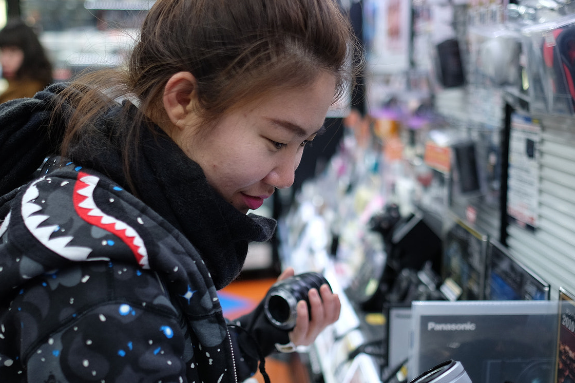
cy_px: 221
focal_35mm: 50
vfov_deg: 26.9
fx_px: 798
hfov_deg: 39.6
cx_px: 260
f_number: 1.4
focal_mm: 23
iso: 200
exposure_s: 1/200
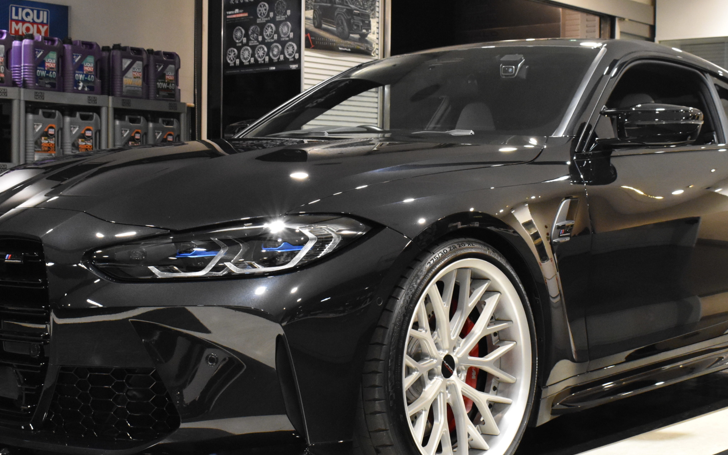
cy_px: 244
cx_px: 370
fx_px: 1205
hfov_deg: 33.6
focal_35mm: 61
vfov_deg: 21.4
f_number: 8
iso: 3200
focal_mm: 27
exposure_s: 1/40
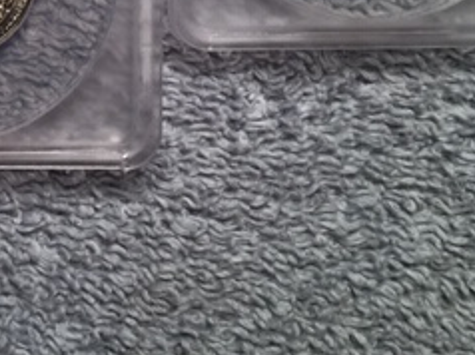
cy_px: -106
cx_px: -44
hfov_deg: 23.5
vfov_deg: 17.7
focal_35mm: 78
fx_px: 1069
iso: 40
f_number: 2.2
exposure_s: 1/120
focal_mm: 4.15
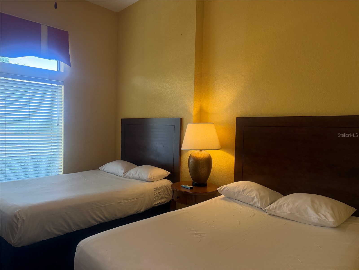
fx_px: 249
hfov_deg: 71.6
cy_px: 135
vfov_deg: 56.8
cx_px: 180
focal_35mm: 24
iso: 250
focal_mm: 6.76
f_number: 1.78
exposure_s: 1/120
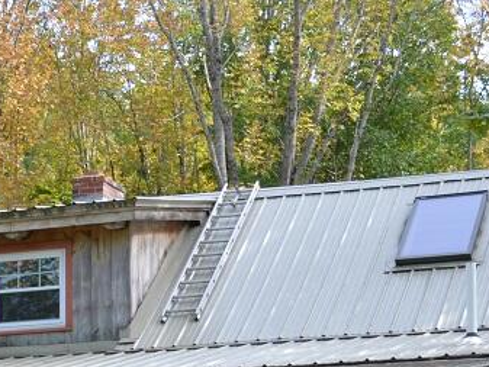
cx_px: -41
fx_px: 2007
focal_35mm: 142
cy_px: 450
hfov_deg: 13.6
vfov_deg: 10.3
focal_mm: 26
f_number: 6.3
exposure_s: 1/160
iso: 200
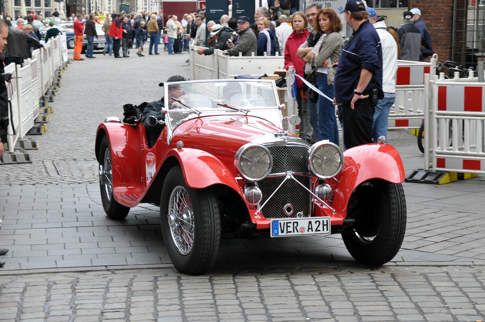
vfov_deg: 13.0
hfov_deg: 19.5
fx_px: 1413
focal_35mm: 105
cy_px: 161
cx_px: 242
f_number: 8
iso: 200
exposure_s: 1/125
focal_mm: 70
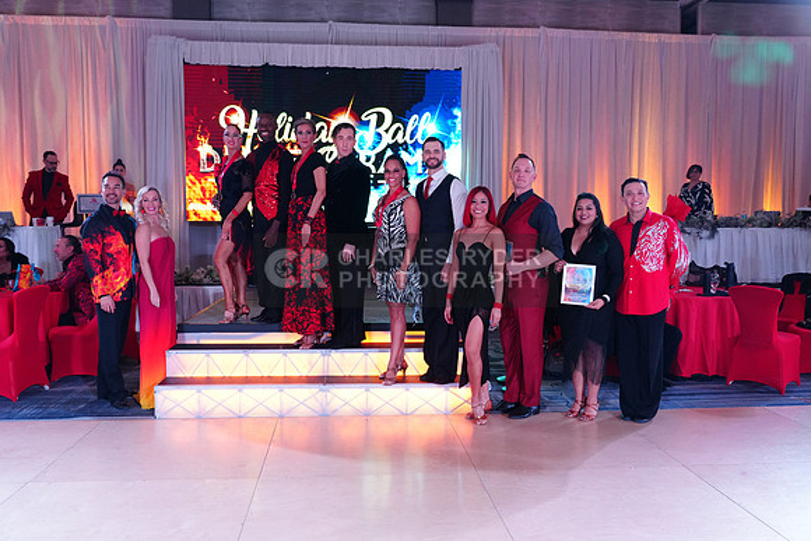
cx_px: 406
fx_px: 676
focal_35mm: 30
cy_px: 270
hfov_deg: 61.9
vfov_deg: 43.6
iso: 2500
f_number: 4
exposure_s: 1/250
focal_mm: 30
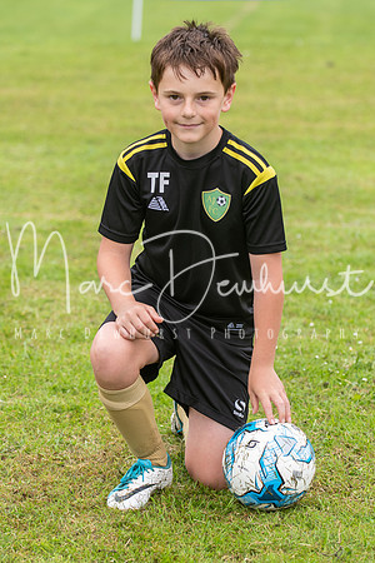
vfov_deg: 12.5
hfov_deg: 8.3
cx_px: 188
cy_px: 282
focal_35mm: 165
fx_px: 2578
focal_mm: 110
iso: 500
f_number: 5
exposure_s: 1/400
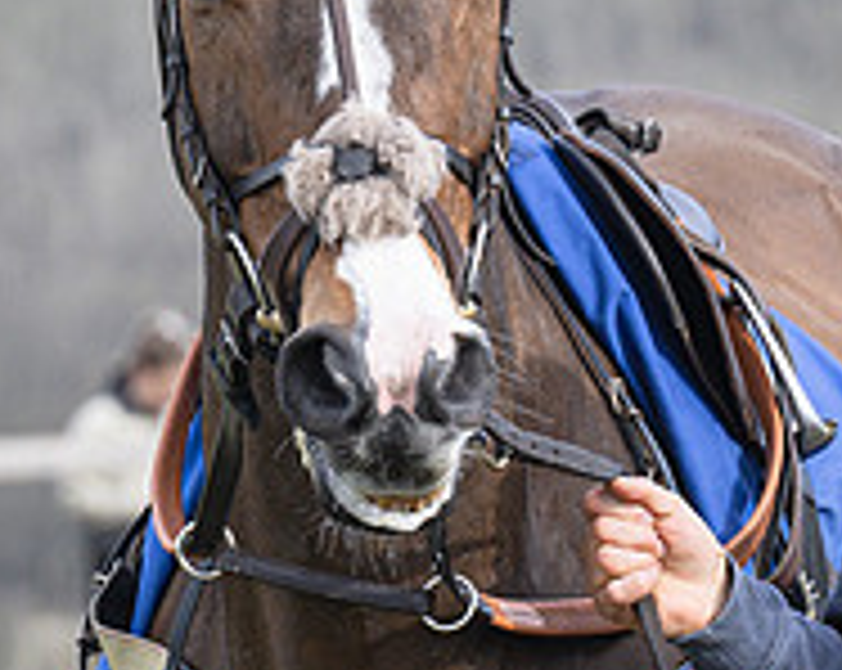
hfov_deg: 3.2
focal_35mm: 611
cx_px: 716
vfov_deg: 2.5
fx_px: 15202
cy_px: 238
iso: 200
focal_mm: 120
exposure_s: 1/500
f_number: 5
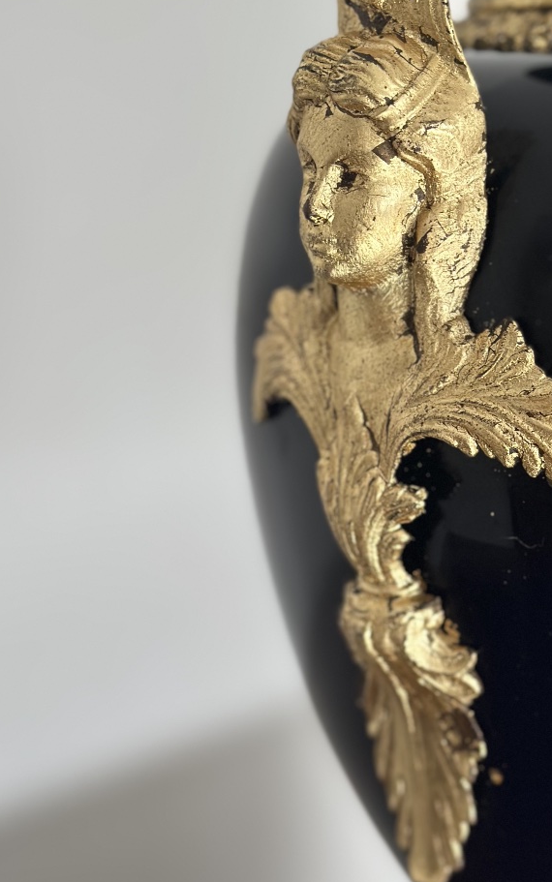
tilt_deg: -9.8
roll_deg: -2.1
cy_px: 353
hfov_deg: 19.3
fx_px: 1611
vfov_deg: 30.5
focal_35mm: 67
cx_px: 425
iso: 125
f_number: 1.78
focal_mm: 6.86
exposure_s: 1/60
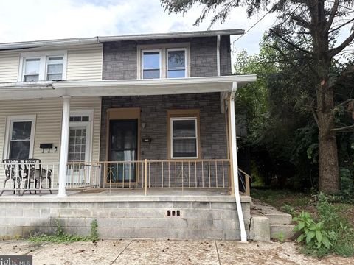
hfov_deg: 69.4
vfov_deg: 54.9
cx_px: 172
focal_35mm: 25
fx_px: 256
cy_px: 132
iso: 100
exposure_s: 1/1060
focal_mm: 6.76
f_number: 1.78
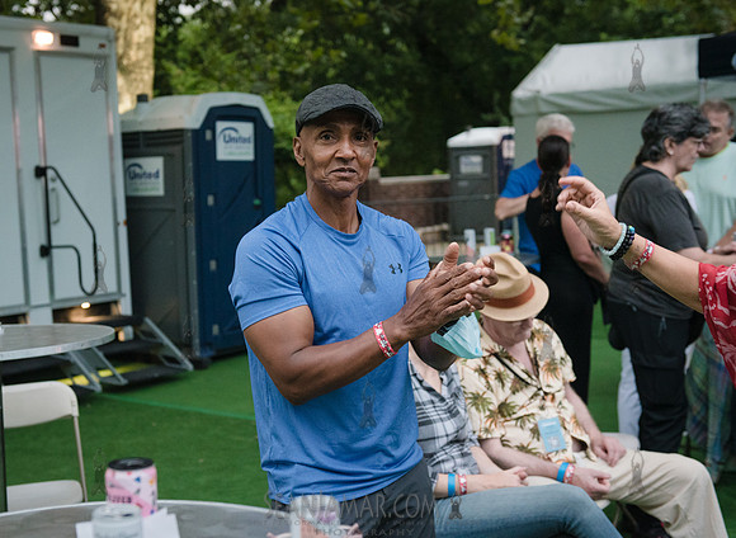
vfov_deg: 28.2
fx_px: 1071
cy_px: 252
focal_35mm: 51
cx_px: 308
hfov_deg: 37.8
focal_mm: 45
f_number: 4
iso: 3200
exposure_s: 1/125
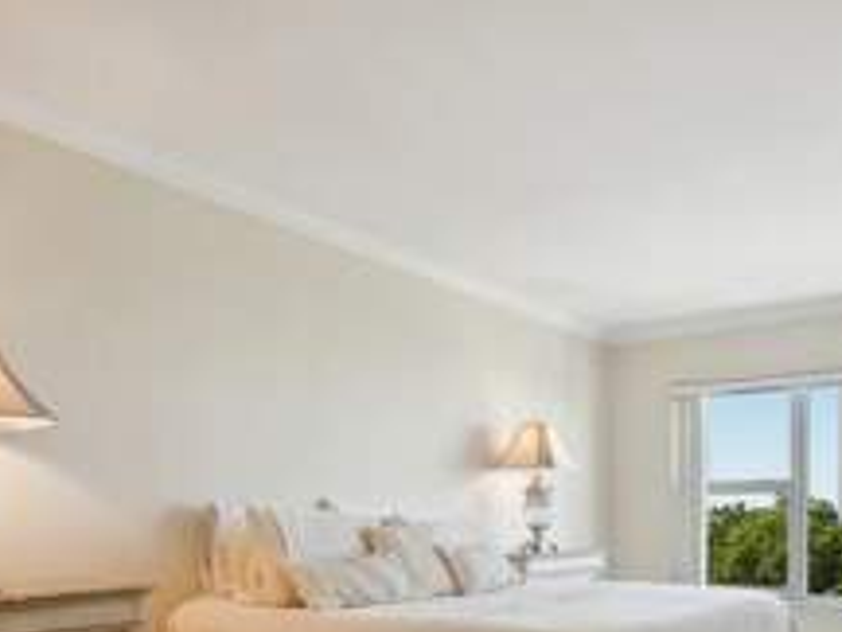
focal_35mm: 32
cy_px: 525
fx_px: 778
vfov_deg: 41.8
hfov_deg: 55.1
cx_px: 589
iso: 100
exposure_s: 1/60
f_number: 8
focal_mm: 15
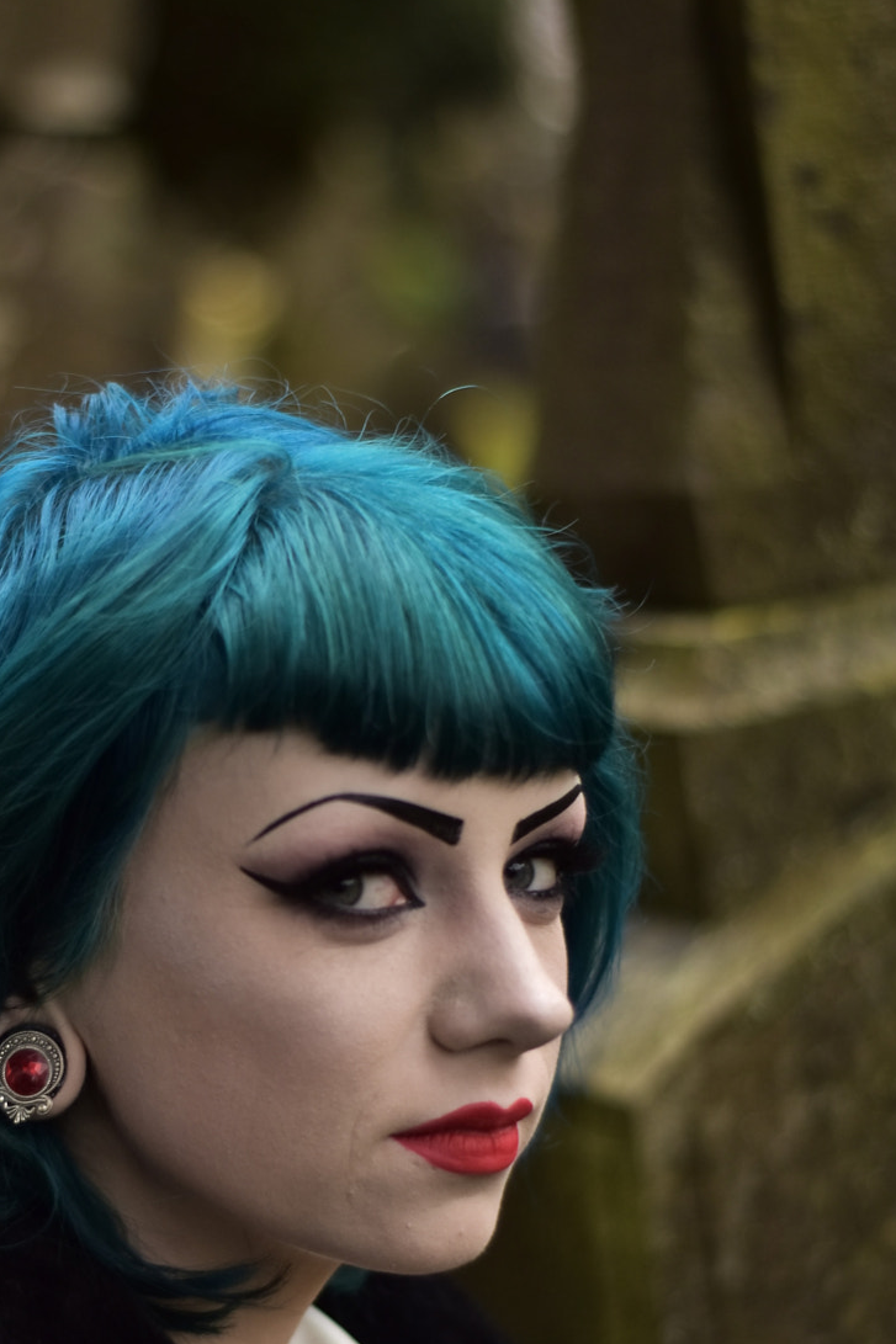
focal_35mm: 110
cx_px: 337
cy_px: 893
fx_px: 4108
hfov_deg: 12.4
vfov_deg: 18.5
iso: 160
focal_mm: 50
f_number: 1.8
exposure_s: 1/250
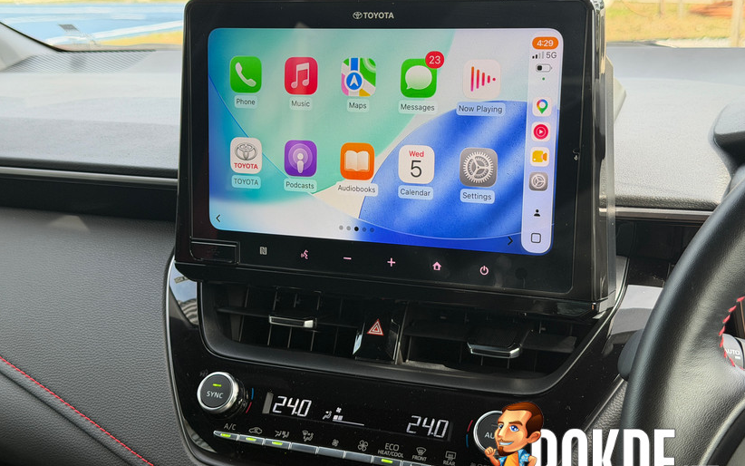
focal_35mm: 52
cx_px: 372
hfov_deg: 38.9
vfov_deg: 24.9
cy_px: 245
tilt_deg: -14.9
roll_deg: +3.6
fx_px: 1056
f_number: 1.78
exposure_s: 1/246
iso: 64
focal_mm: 6.76
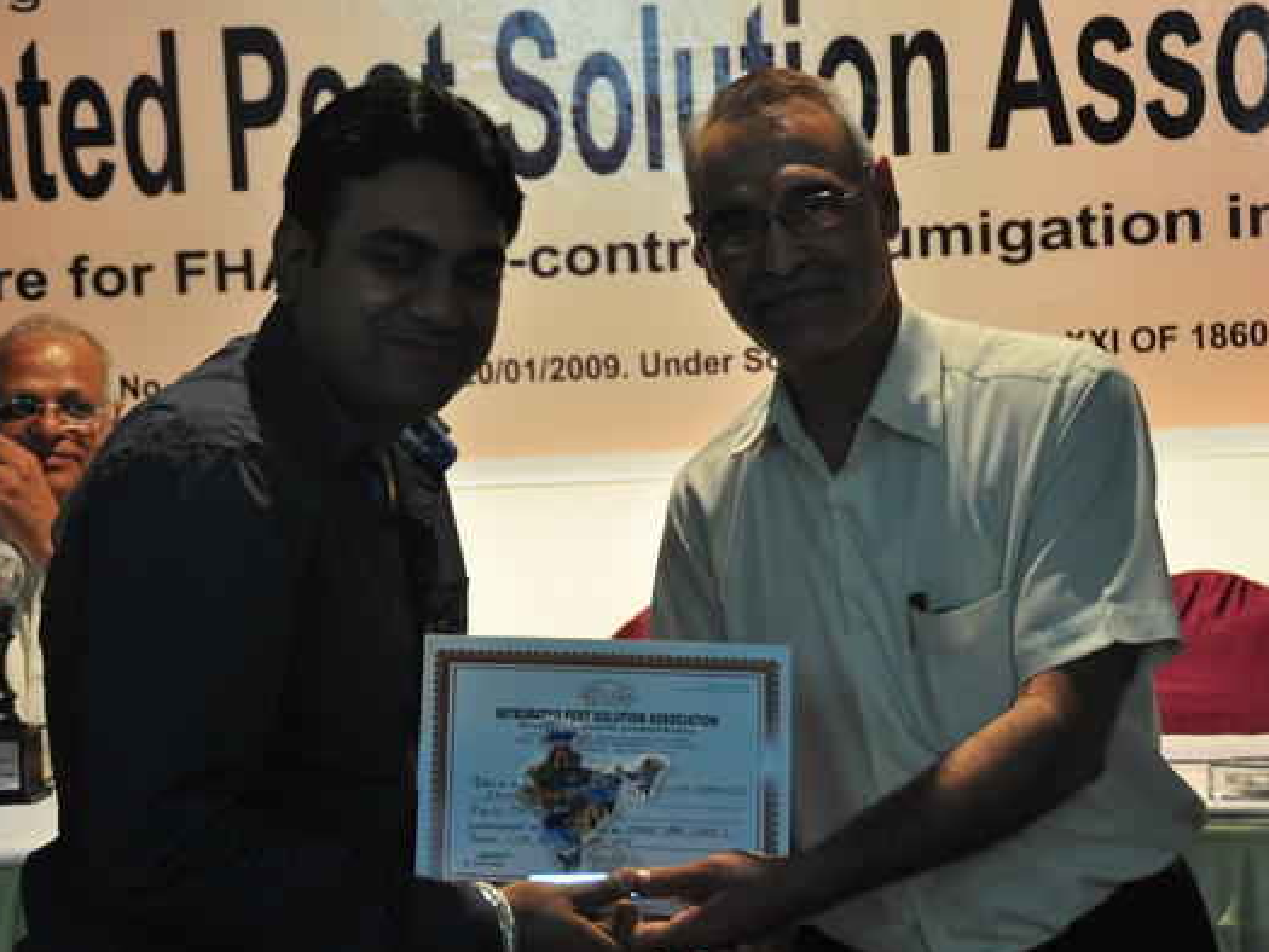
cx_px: 621
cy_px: 480
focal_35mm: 91
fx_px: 3320
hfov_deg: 21.6
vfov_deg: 16.3
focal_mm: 55
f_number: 5
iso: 800
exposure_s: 1/50
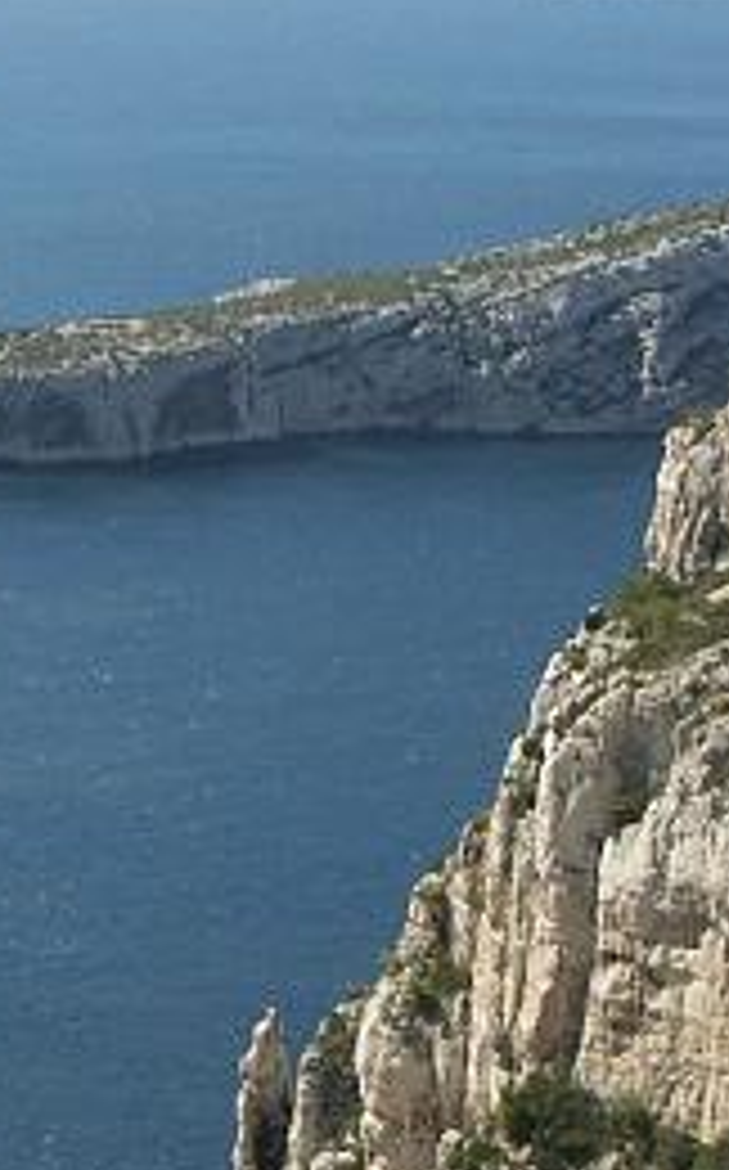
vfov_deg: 17.7
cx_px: 81
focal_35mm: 117
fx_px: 3727
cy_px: 909
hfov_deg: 11.1
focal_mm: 7.2
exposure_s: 1/320
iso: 64
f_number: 6.3
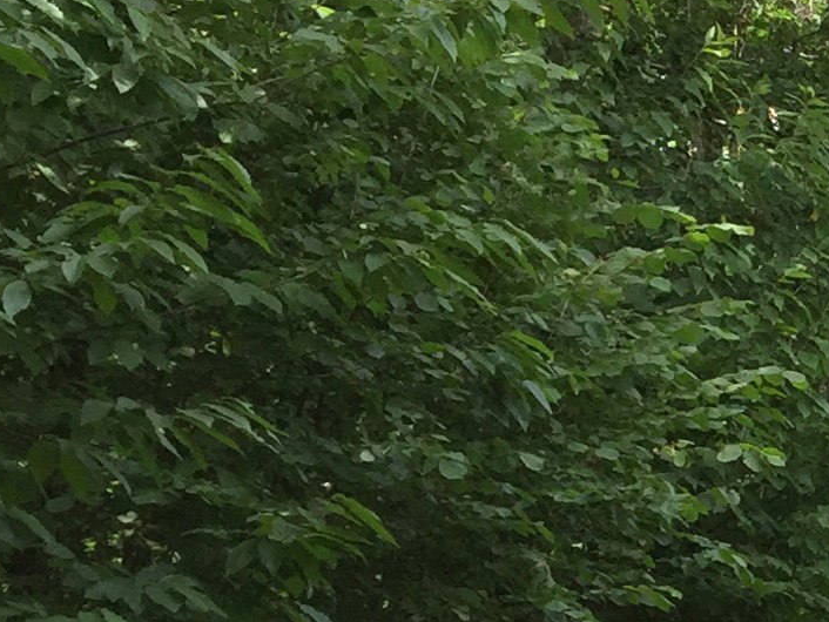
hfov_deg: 12.8
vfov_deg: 10.7
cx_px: 1679
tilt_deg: +0.7
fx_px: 3210
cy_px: 877
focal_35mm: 134
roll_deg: +0.5
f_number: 2.2
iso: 32
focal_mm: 4.15
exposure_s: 1/444
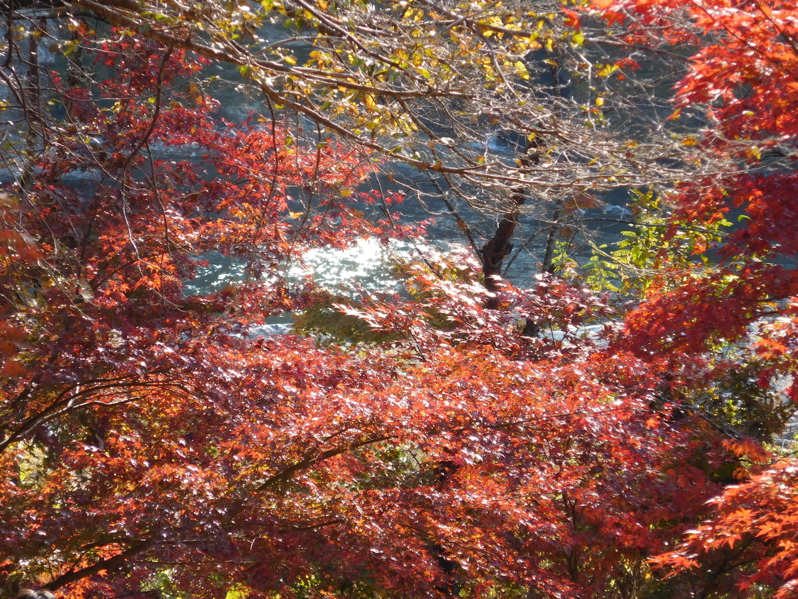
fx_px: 8069
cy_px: 300
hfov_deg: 5.7
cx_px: 399
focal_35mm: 350
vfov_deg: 4.2
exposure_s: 1/60
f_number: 6
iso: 125
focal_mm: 62.4
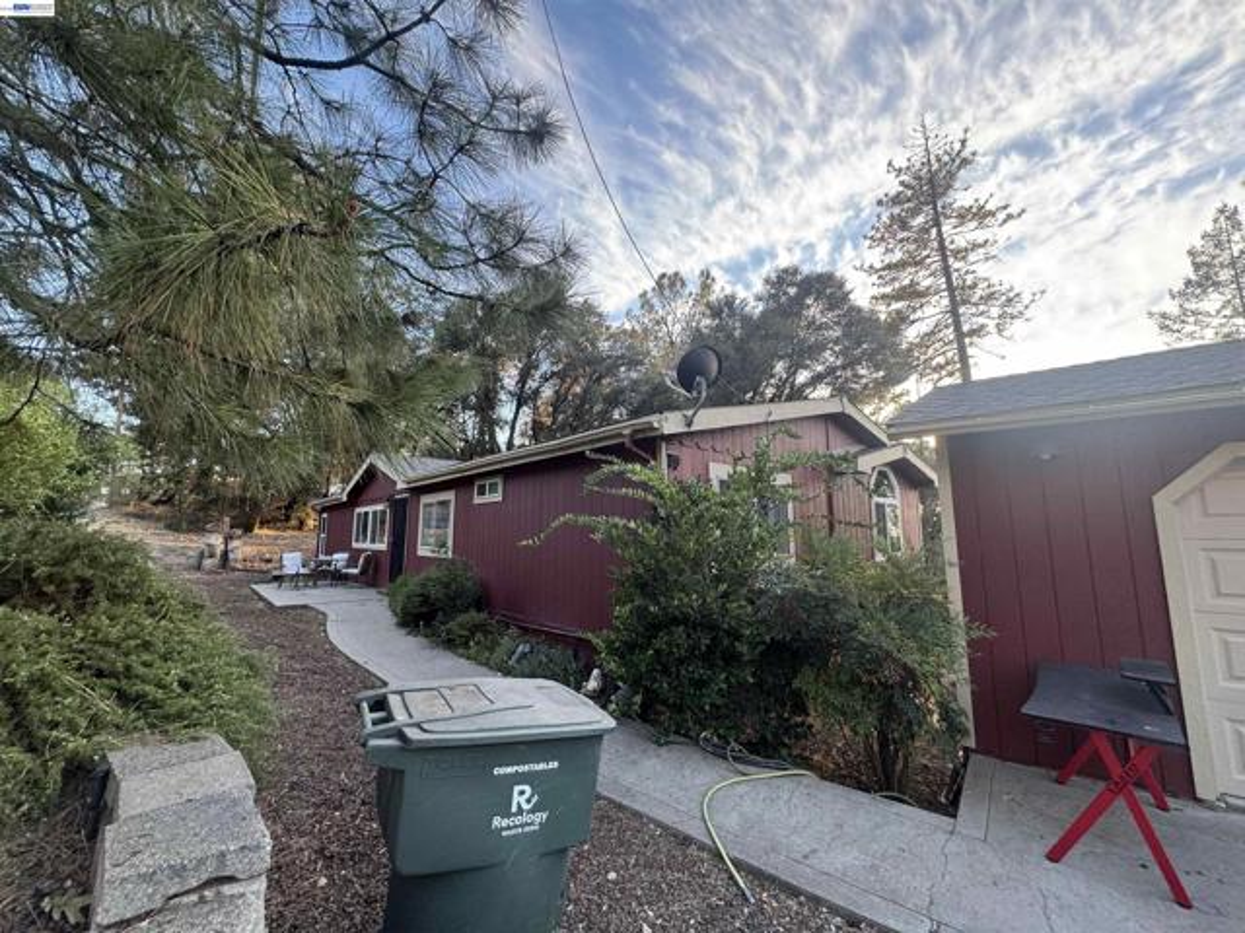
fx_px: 504
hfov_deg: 102.1
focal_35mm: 14
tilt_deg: +7.6
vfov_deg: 85.7
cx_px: 622
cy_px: 466
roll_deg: -2.7
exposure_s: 1/99
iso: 80
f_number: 2.2
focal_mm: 2.22
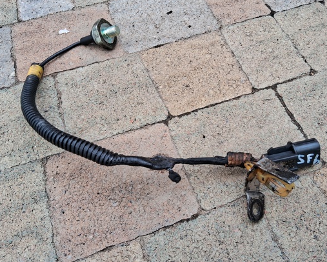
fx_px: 310
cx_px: 190
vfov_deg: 45.8
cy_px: 126
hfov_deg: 55.4
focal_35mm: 32
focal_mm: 3.98
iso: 25
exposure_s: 1/107
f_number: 1.8
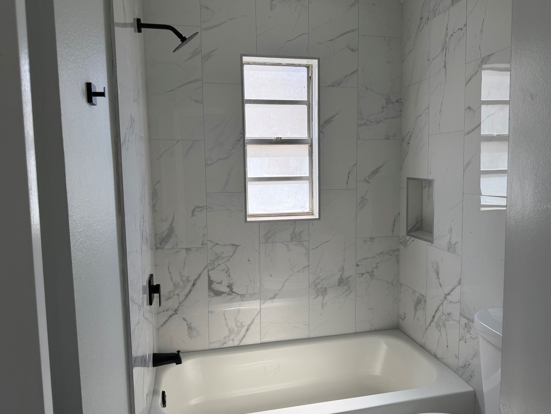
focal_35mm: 25
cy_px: 206
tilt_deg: -5.2
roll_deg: +0.9
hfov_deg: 69.4
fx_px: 398
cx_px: 285
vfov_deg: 54.9
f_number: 1.78
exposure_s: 1/708
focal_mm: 6.76
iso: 100
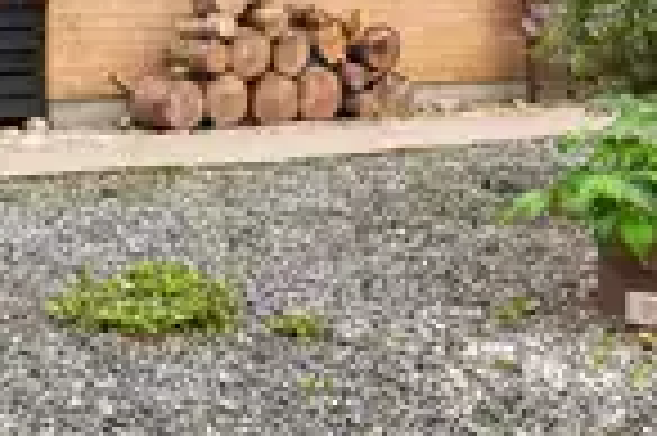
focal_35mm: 103
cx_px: -9
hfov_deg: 19.3
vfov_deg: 12.9
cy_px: -99
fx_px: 1878
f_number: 8
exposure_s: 1/50
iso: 400
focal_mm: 25
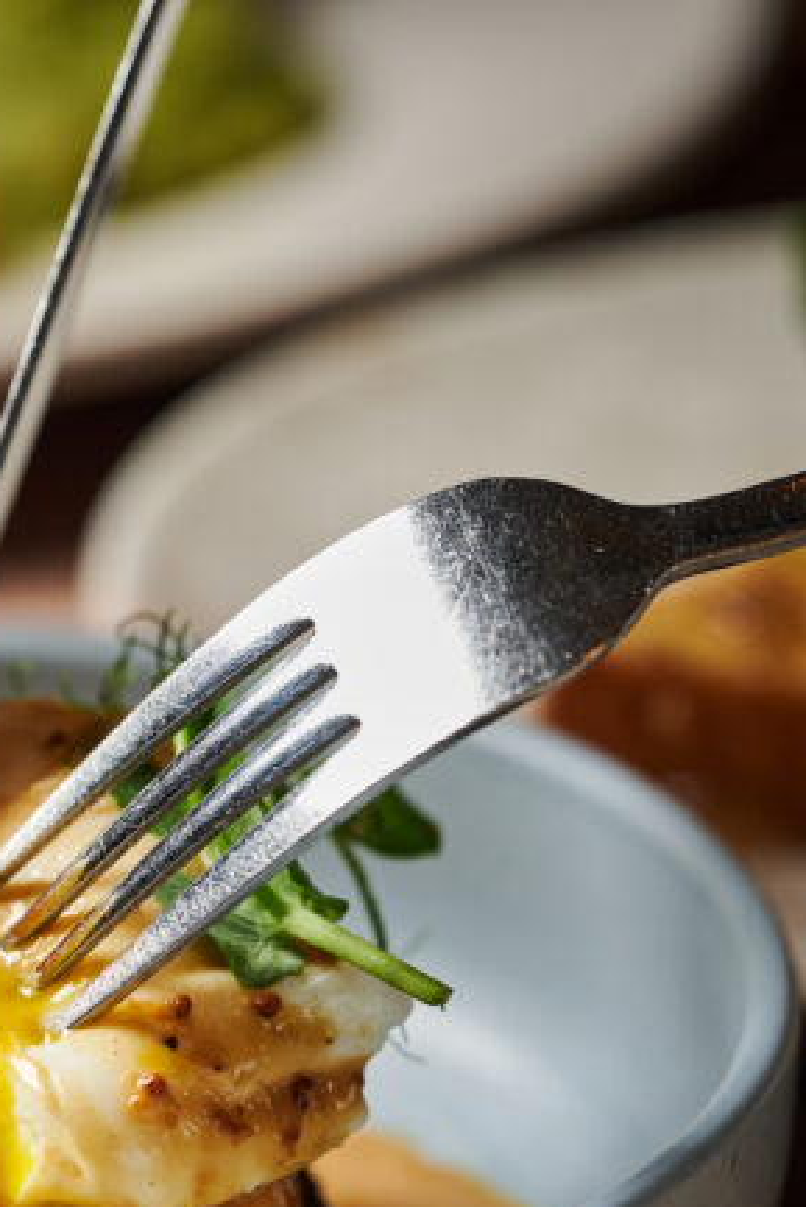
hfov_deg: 4.8
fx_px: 9529
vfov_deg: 7.2
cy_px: 959
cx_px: -113
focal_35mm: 284
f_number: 4
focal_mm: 120
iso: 31
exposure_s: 1/160
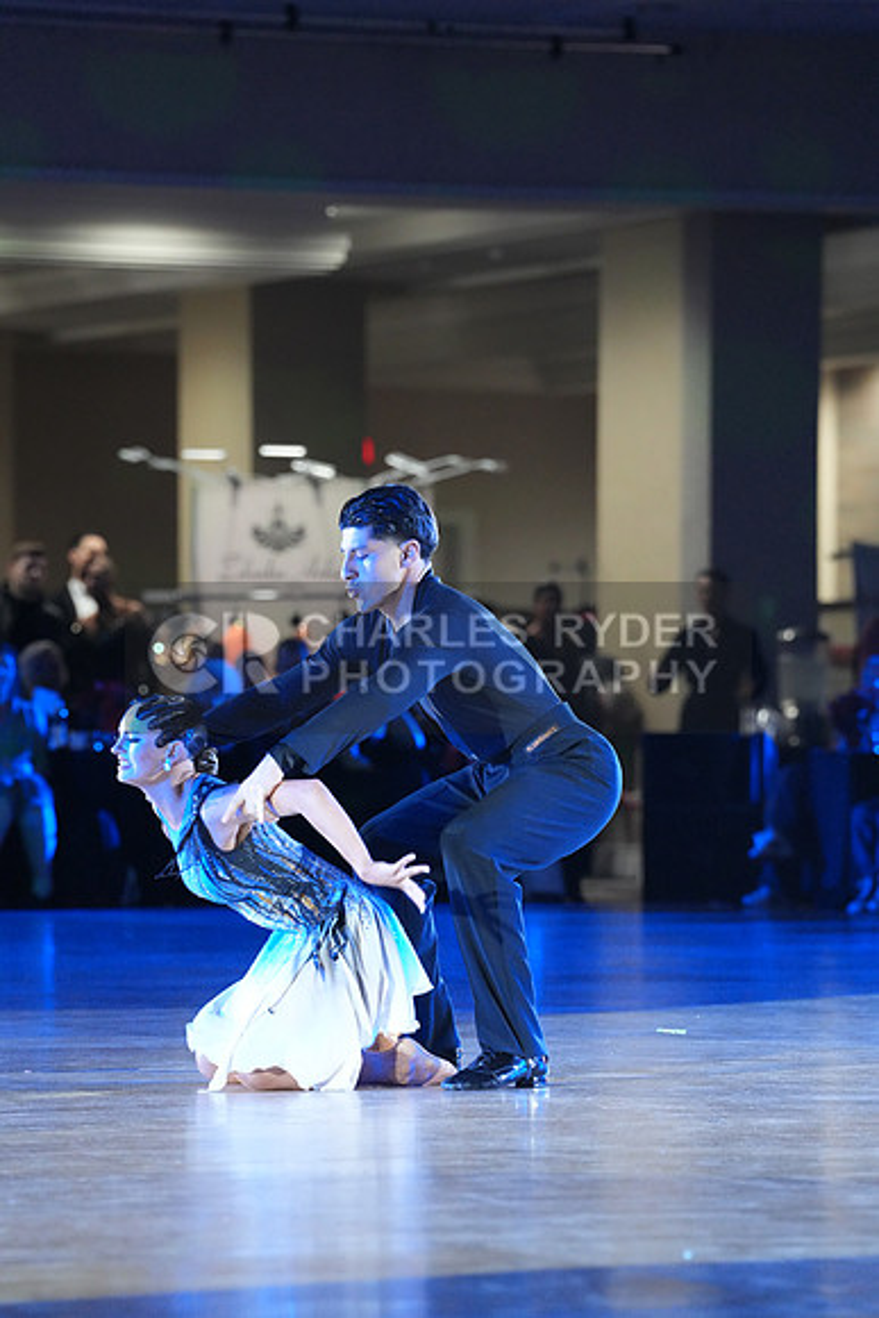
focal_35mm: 200
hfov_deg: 6.9
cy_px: 659
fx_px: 7320
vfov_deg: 10.3
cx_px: 440
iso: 6400
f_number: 4.5
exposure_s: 1/250
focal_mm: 200
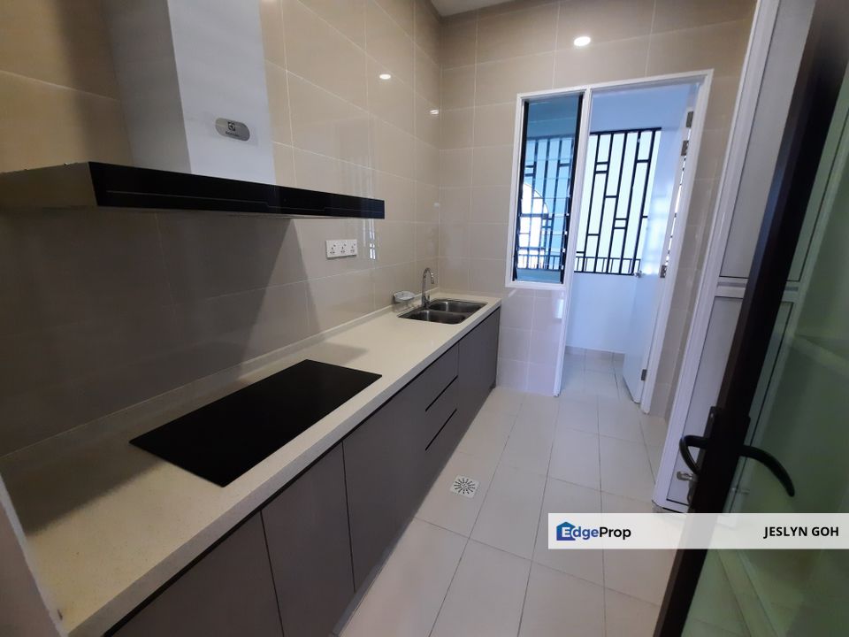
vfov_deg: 89.9
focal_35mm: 13
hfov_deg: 106.2
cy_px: 318
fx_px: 319
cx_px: 424
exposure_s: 1/33
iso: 200
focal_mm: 1.74
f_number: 2.2
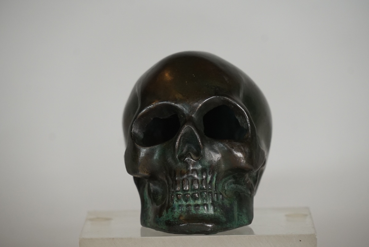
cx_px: 184
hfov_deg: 9.9
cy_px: 124
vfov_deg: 6.6
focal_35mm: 208
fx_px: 2133
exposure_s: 1/250
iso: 800
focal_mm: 139
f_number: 5.6
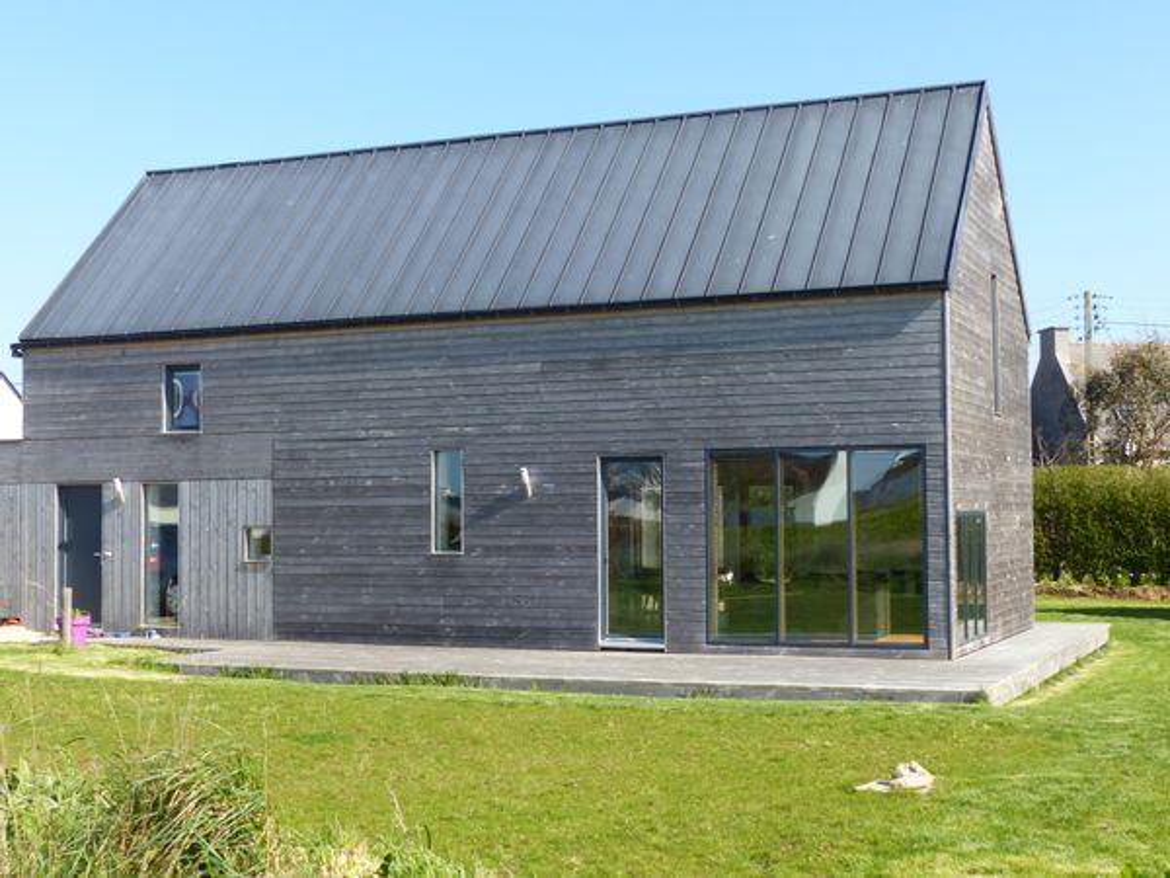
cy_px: 439
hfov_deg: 38.2
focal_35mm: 50
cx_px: 585
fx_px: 1690
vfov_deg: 29.1
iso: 100
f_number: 4
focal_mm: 9.1
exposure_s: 1/400
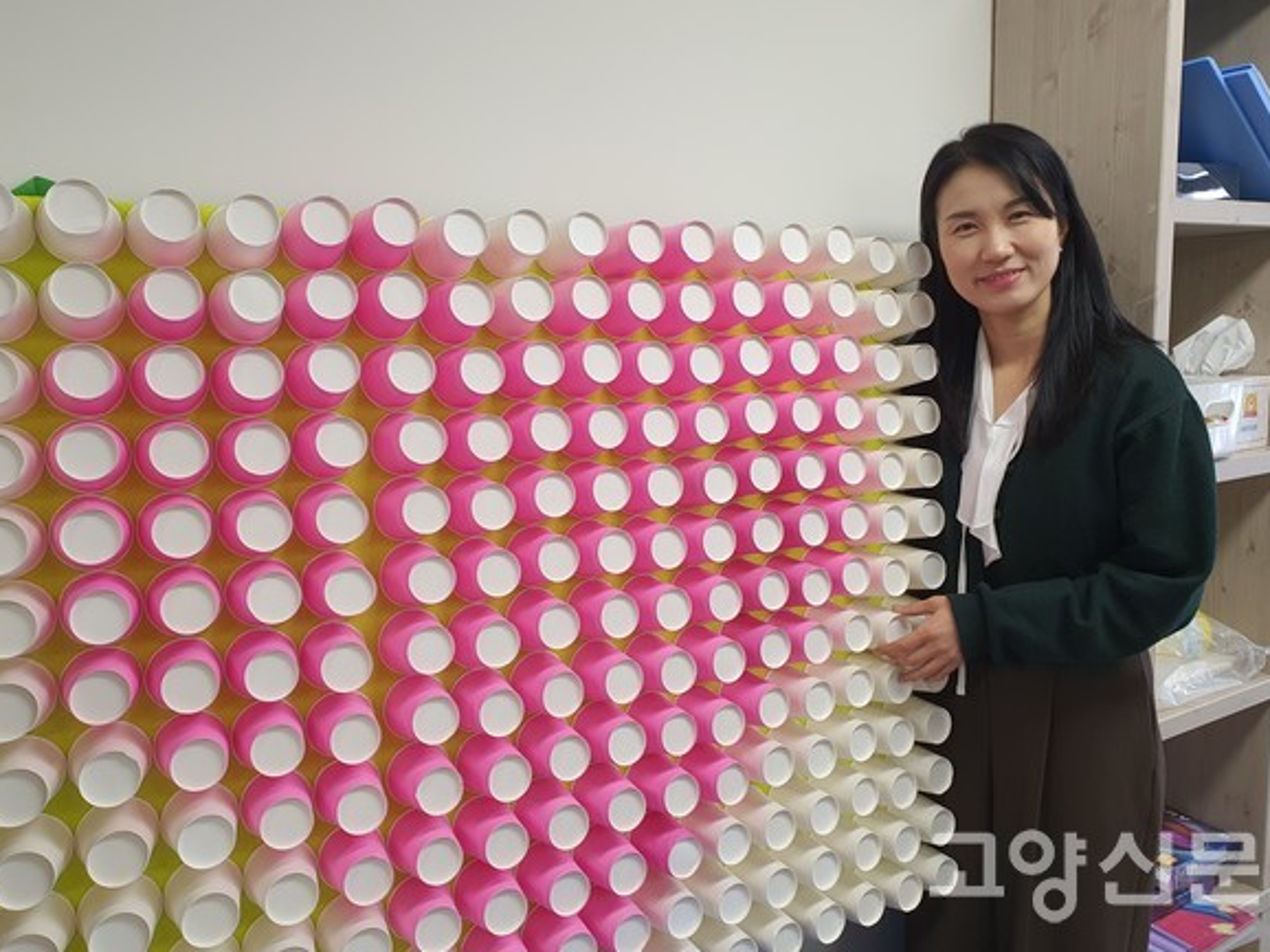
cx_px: 633
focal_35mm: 27
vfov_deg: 51.3
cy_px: 462
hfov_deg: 65.3
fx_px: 990
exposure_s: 1/120
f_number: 2.4
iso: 160
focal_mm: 4.3
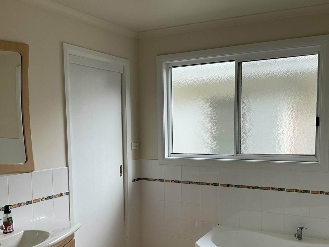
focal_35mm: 39
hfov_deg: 47.9
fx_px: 371
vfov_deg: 36.4
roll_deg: +0.0
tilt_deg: -6.1
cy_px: 166
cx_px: 159
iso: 20
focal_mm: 3
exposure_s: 1/100
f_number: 1.8
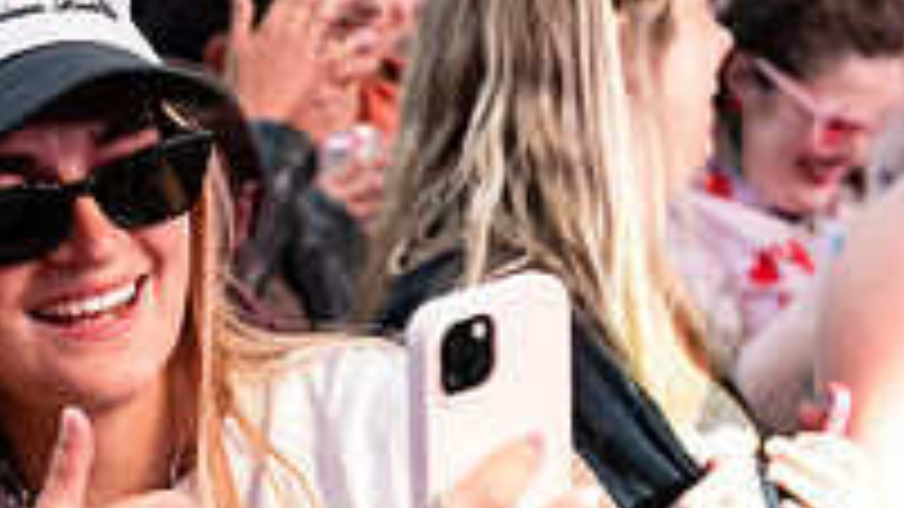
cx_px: -148
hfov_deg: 15.3
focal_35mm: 136
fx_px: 3260
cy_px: 353
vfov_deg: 8.9
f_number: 4
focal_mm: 45
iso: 1000
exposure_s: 1/160
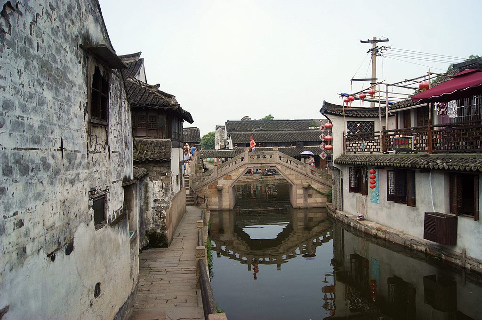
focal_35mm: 27
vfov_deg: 47.9
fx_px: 361
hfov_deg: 67.4
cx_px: 241
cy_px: 160
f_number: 5.6
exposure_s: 1/400
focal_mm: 18
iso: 100
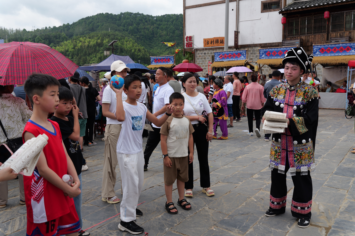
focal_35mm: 31
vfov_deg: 42.3
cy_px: 118
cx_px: 178
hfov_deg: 60.3
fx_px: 306
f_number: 5.5
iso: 160
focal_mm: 31
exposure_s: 1/500
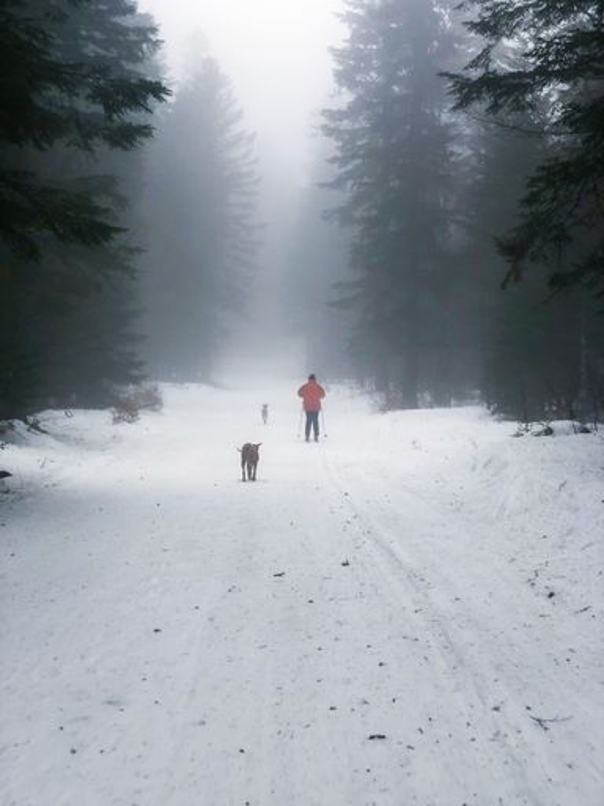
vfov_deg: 36.8
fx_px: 1210
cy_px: 403
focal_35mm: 52
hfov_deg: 28.0
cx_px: 302
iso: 32
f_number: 2.4
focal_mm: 6
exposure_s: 1/60
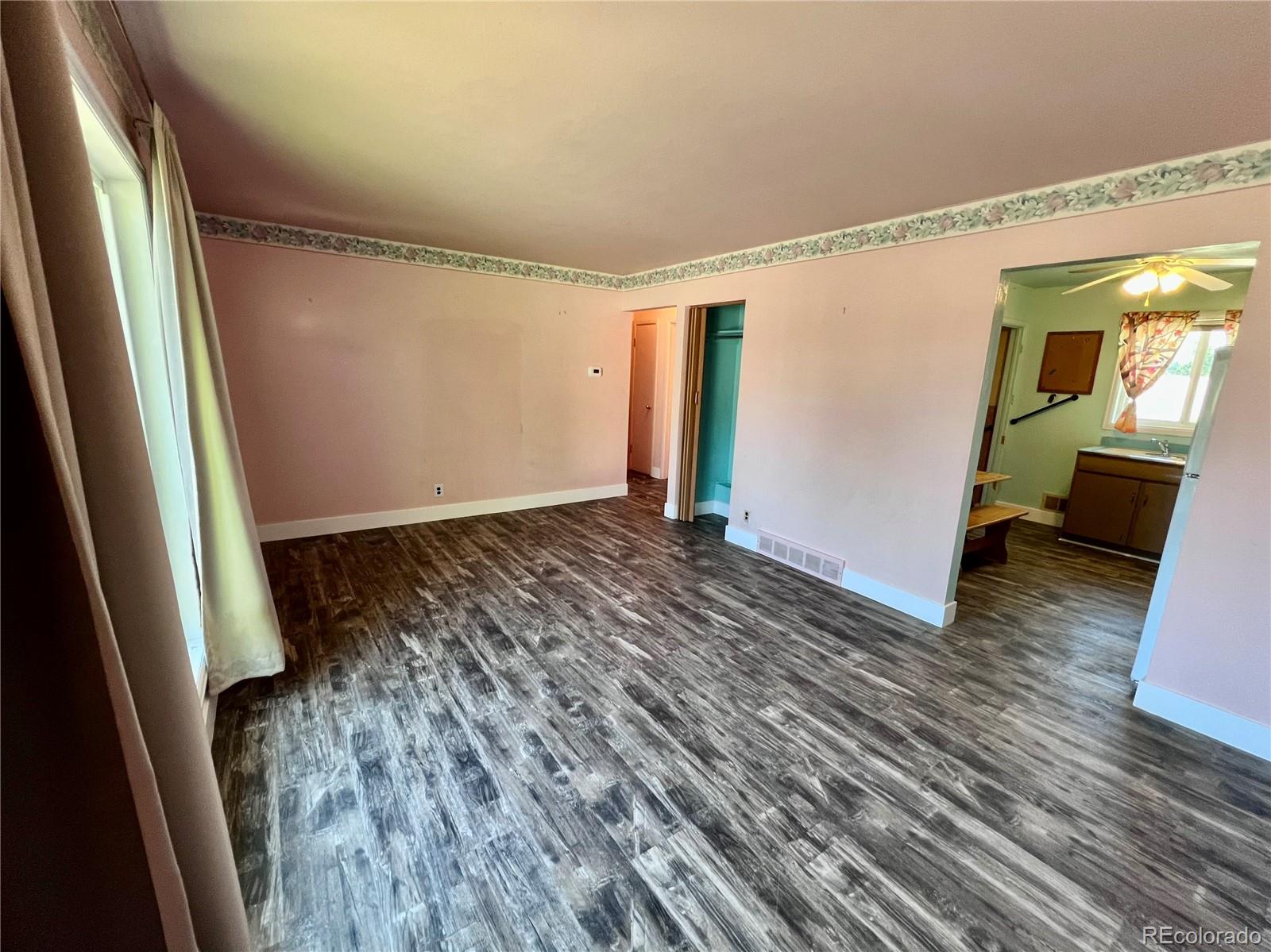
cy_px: 476
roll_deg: +0.1
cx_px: 636
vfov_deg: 89.9
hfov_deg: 106.2
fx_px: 477
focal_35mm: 13
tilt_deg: -12.1
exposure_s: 1/60
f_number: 1.8
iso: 160
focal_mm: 1.57
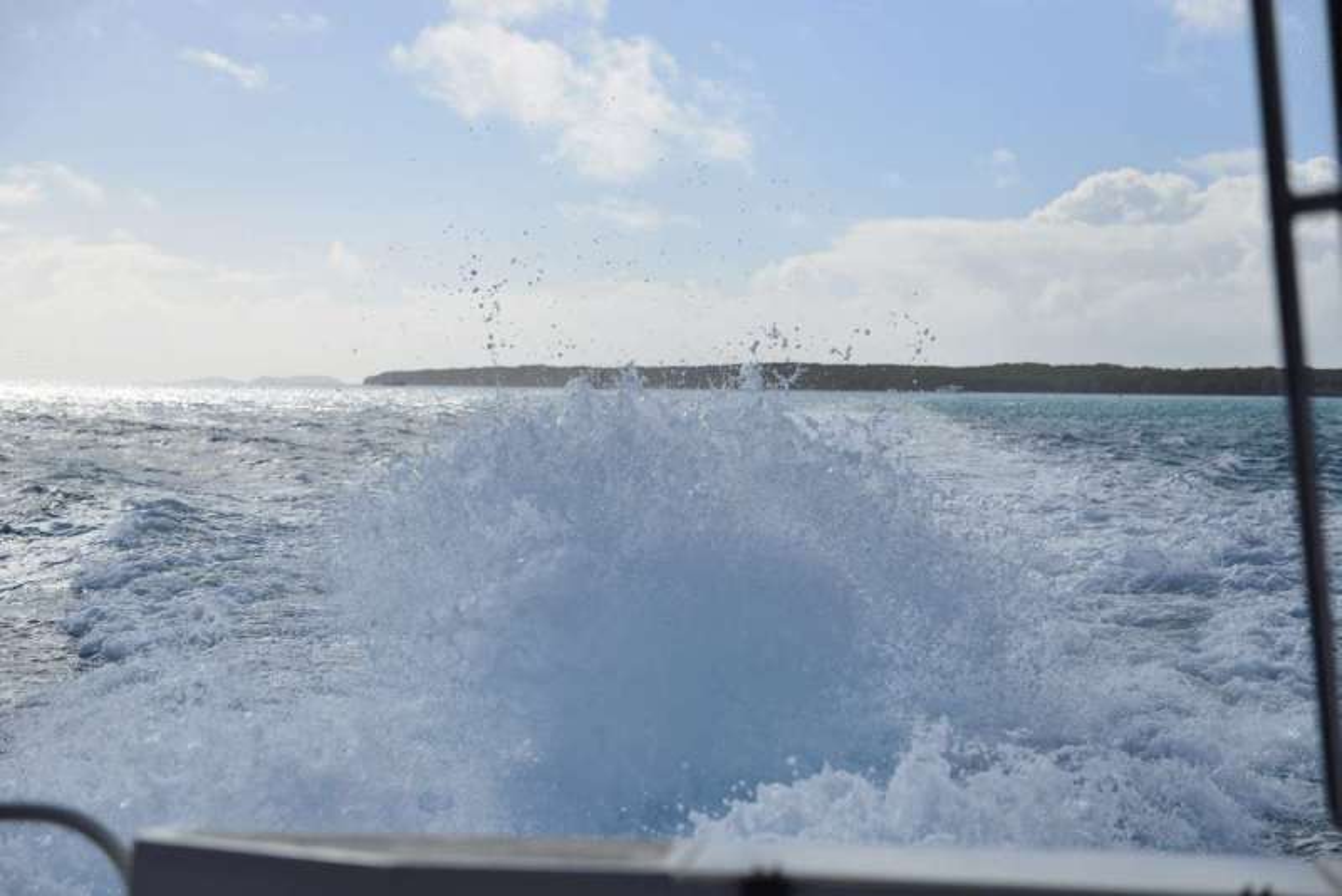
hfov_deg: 28.8
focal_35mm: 70
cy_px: 448
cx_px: 671
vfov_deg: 19.5
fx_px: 2610
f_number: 4
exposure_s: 1/8000
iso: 250
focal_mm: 70
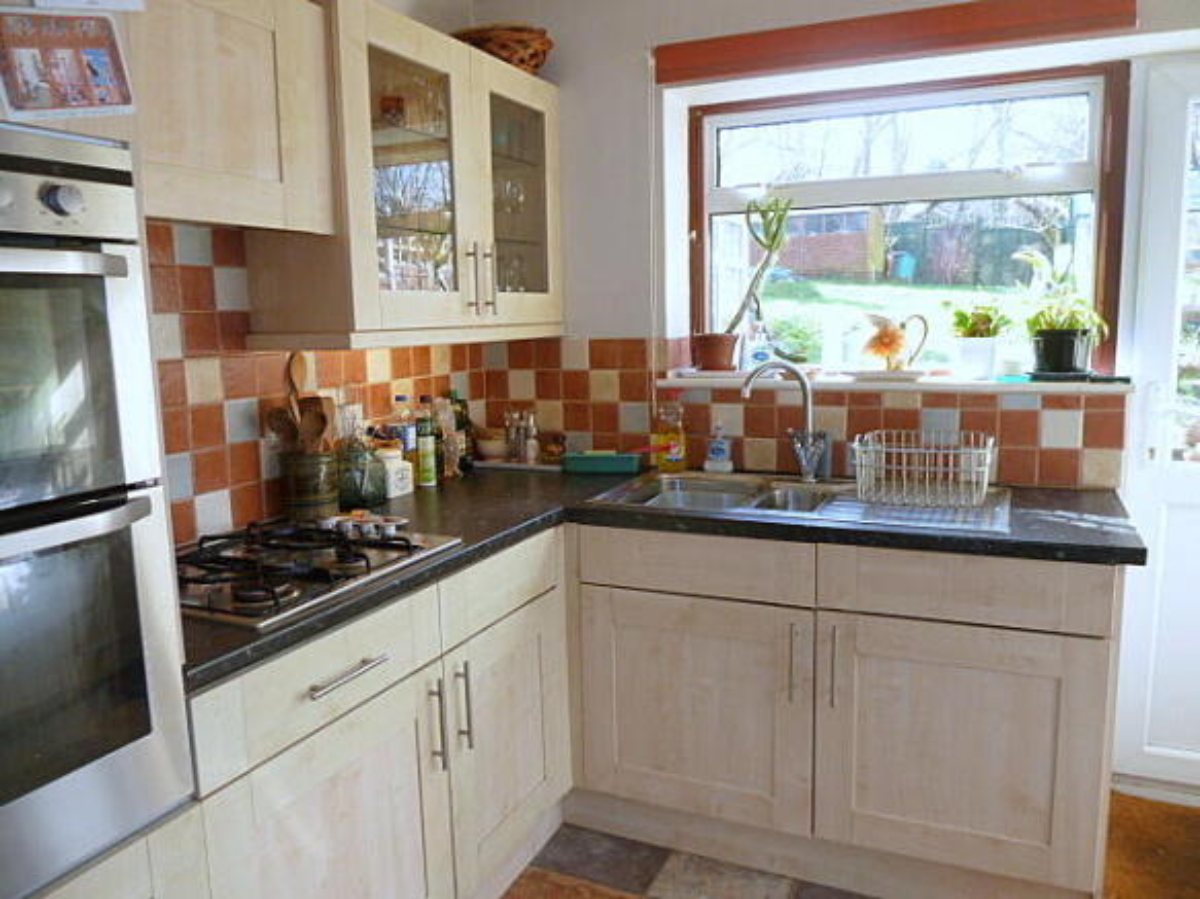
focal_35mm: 25
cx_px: 600
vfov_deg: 54.9
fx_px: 866
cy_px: 450
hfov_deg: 69.4
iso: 100
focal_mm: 4.1
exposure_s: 1/40
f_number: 3.3
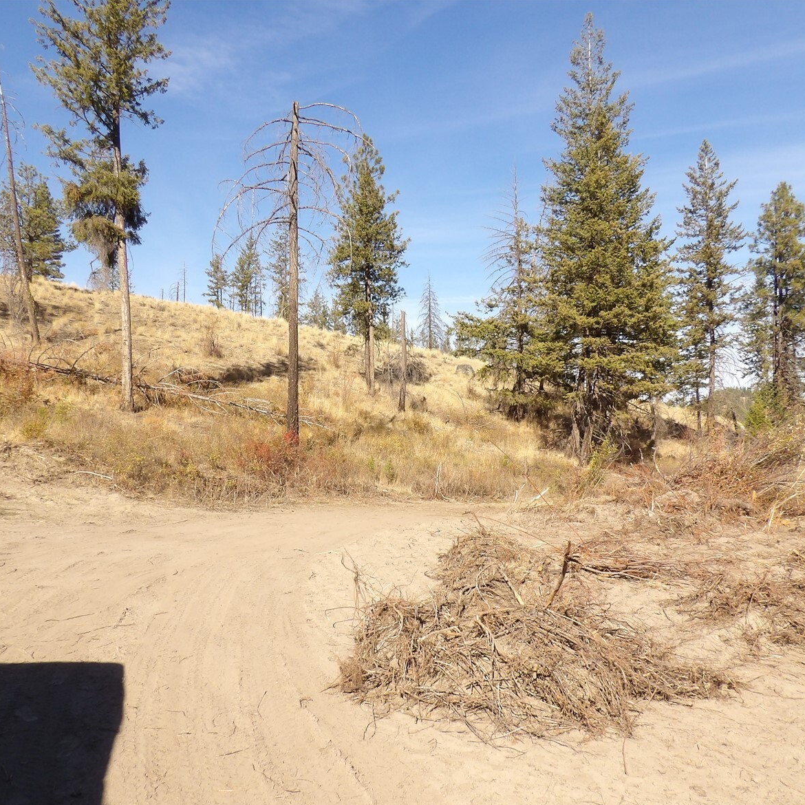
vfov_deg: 55.6
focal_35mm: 29
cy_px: 411
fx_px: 763
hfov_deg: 55.6
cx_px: 383
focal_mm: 4.3
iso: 100
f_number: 5.6
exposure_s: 1/294
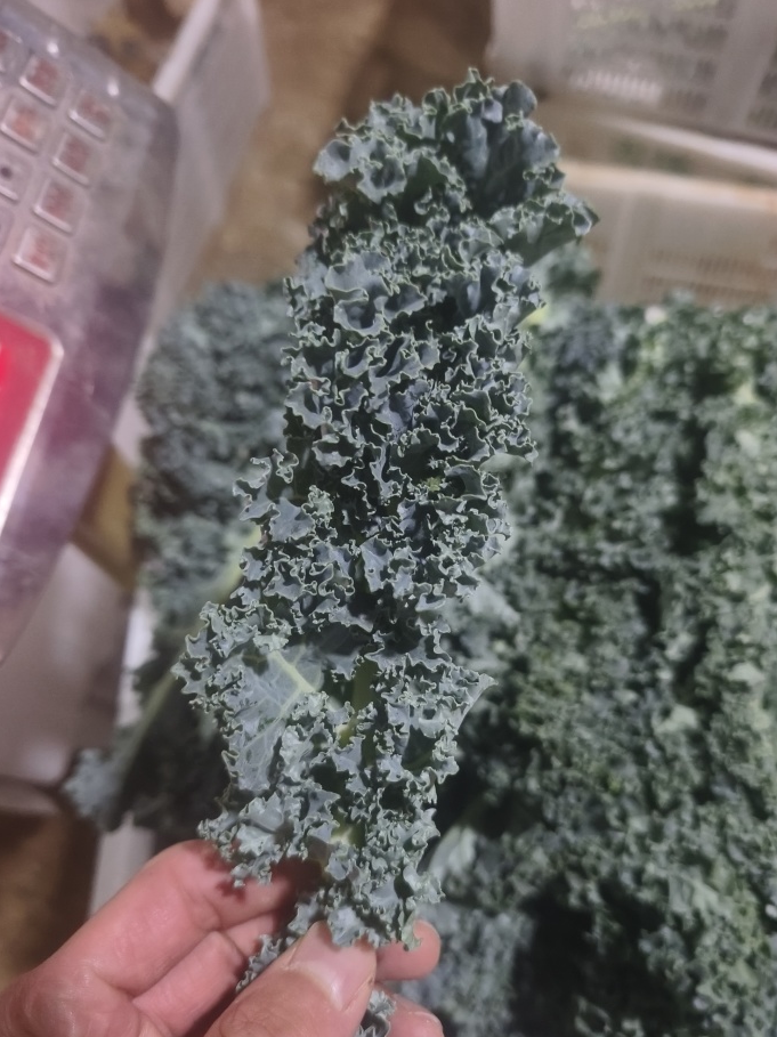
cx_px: 413
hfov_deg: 51.3
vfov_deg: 65.2
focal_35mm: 27
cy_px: 570
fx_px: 809
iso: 1010
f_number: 1.75
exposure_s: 1/30
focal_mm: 5.5
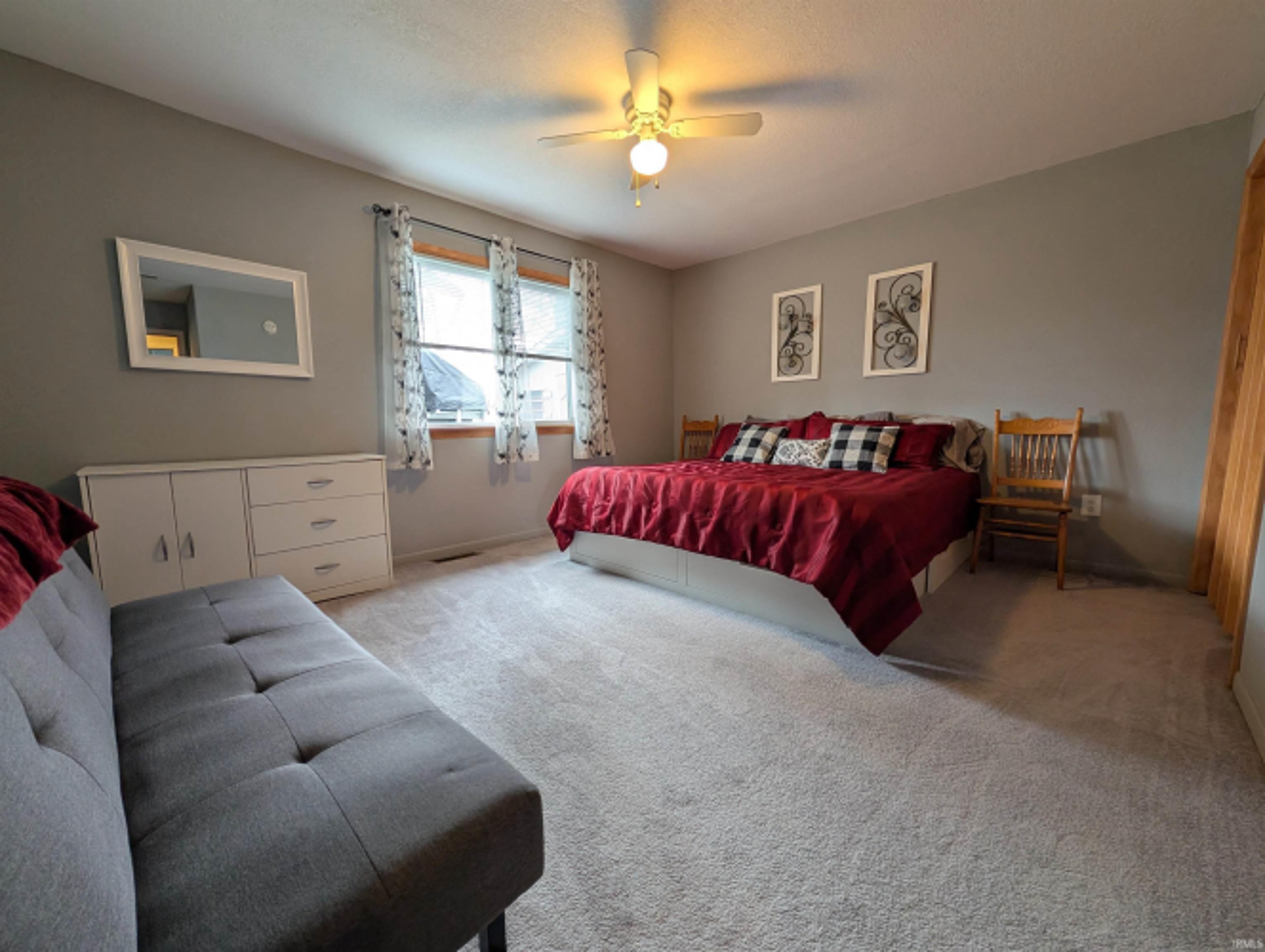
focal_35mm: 12
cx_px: 632
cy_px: 476
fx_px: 439
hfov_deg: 110.5
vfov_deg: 94.6
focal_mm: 2.02
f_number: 1.7
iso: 46
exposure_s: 1/35.1
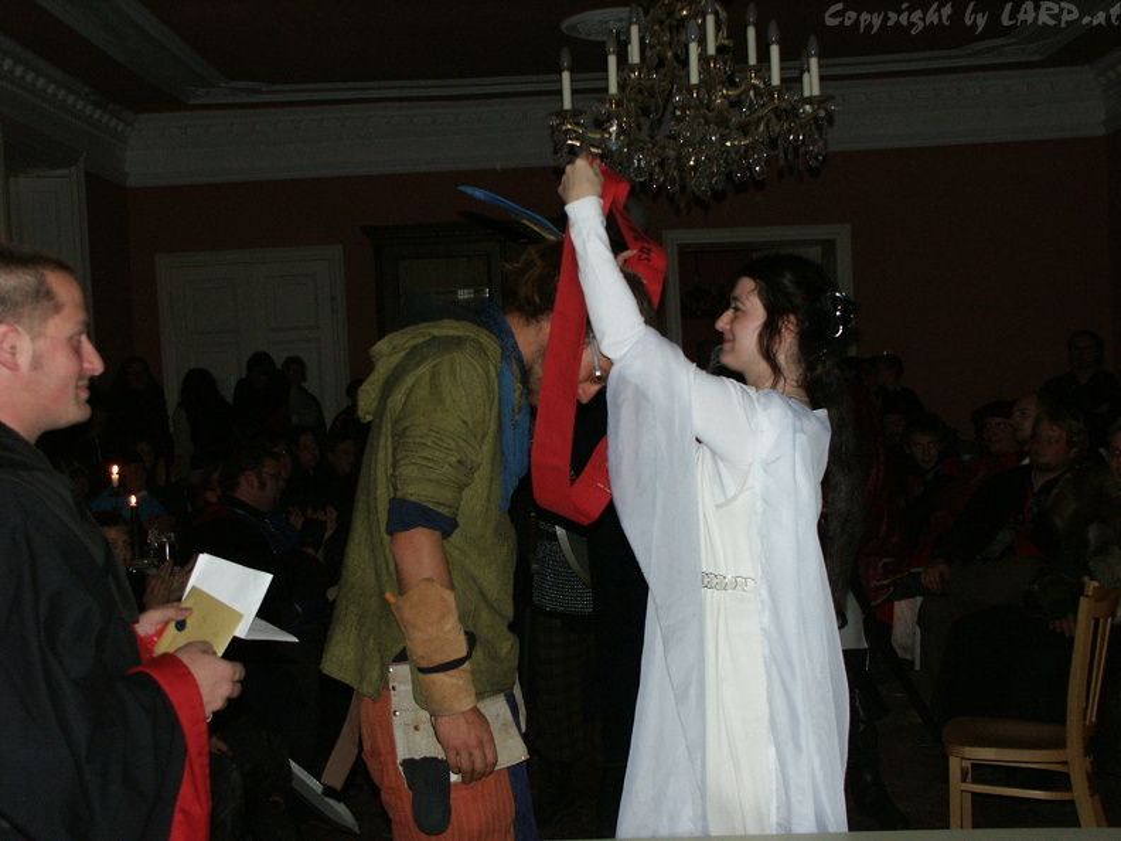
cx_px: 560
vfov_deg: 33.6
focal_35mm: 43
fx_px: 1393
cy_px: 420
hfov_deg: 43.9
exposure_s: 1/45
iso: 200
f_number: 2.8
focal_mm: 11.16
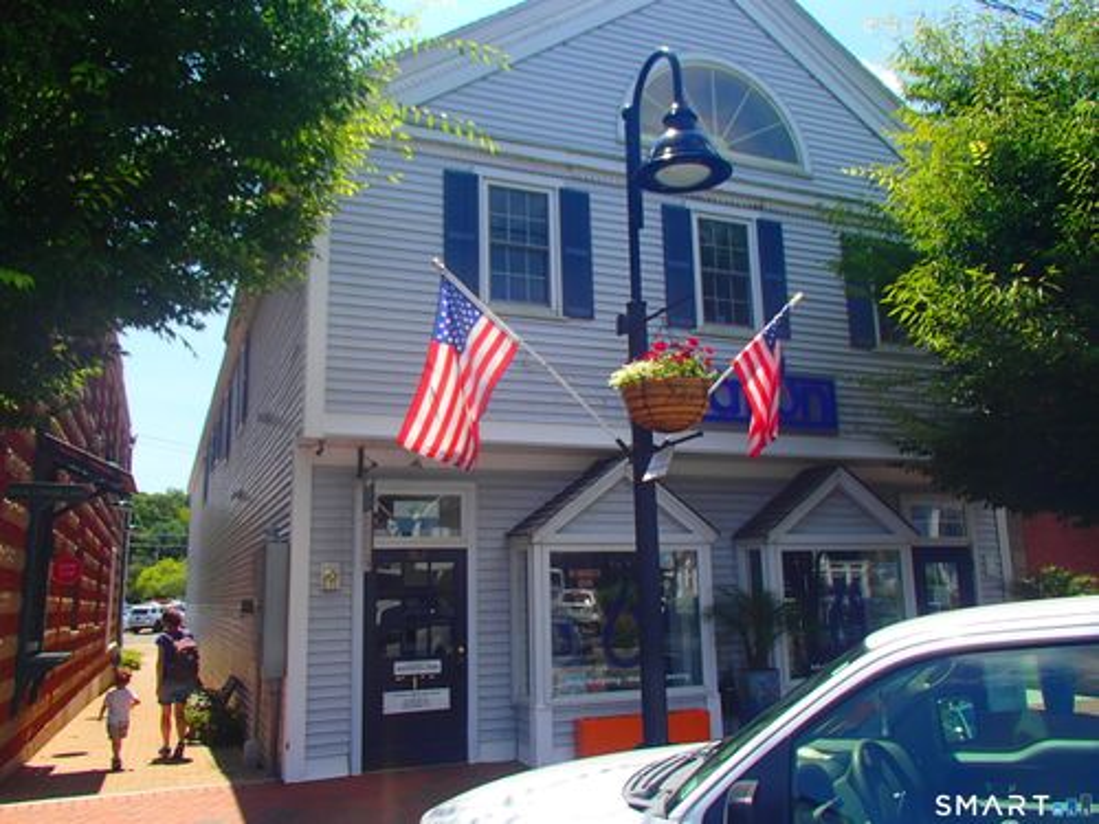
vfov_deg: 49.7
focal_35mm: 28
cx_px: 550
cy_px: 412
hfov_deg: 63.4
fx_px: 889
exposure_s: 1/640
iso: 100
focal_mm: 5
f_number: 3.9
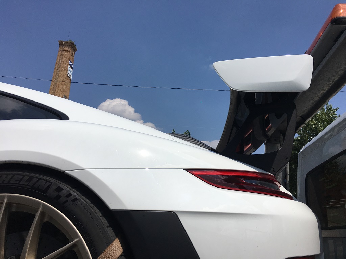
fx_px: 290
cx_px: 173
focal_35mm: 29
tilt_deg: +16.5
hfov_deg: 61.7
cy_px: 130
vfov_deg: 48.2
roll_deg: -1.6
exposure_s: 1/4808
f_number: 2.2
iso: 25
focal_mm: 4.15
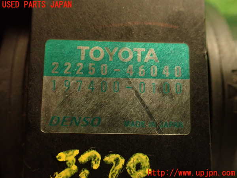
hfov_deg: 60.0
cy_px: 89
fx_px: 205
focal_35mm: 30
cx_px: 118
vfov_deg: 46.8
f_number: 2.3
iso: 640
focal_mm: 5.4
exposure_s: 1/30
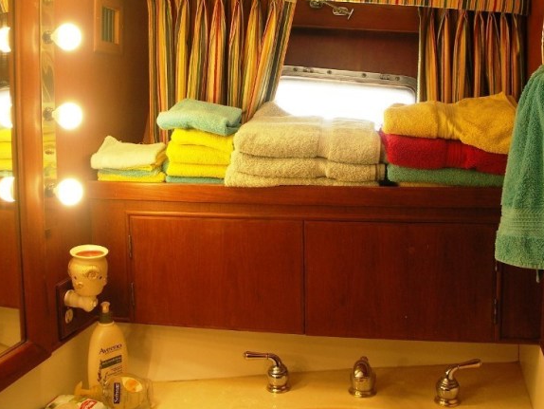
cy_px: 239
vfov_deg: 36.7
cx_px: 279
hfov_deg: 47.8
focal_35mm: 39
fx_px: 613
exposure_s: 1/50
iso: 100
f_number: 2.8
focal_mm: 7.2
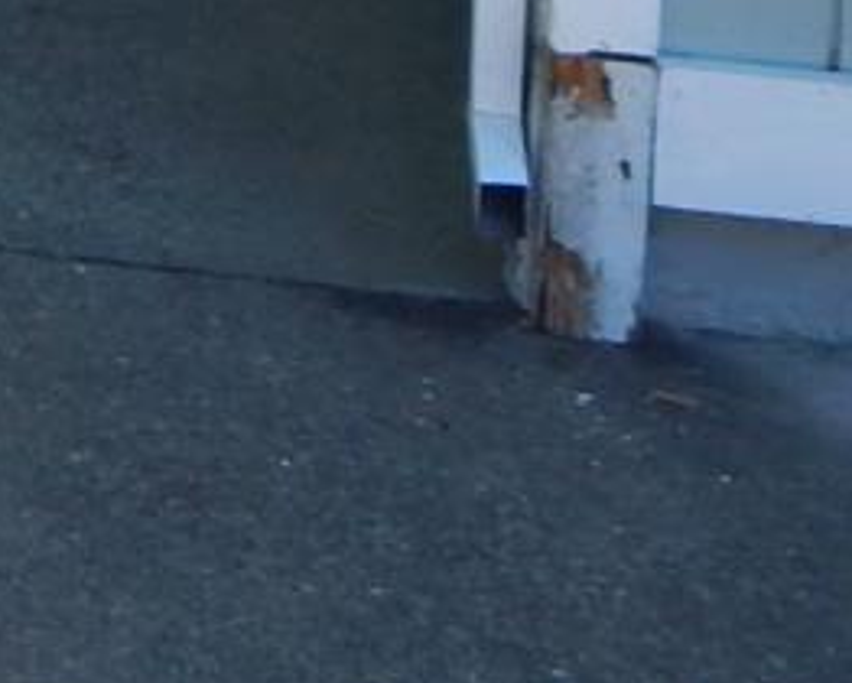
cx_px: -859
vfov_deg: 11.1
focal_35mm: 123
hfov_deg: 13.4
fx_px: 3104
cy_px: -776
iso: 125
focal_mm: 4
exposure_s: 1/500
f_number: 3
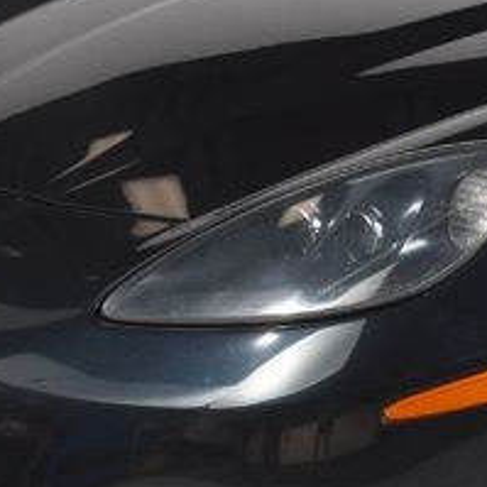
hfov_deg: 10.8
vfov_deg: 11.1
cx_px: 673
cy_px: 135
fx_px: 2499
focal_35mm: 157
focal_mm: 24
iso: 100
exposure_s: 1/160
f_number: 8
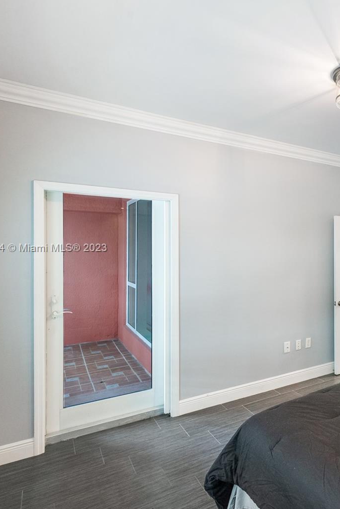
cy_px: 249
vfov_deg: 71.5
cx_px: 346
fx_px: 354
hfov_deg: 43.4
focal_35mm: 25
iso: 1250
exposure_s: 1/15
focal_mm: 16
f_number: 7.1
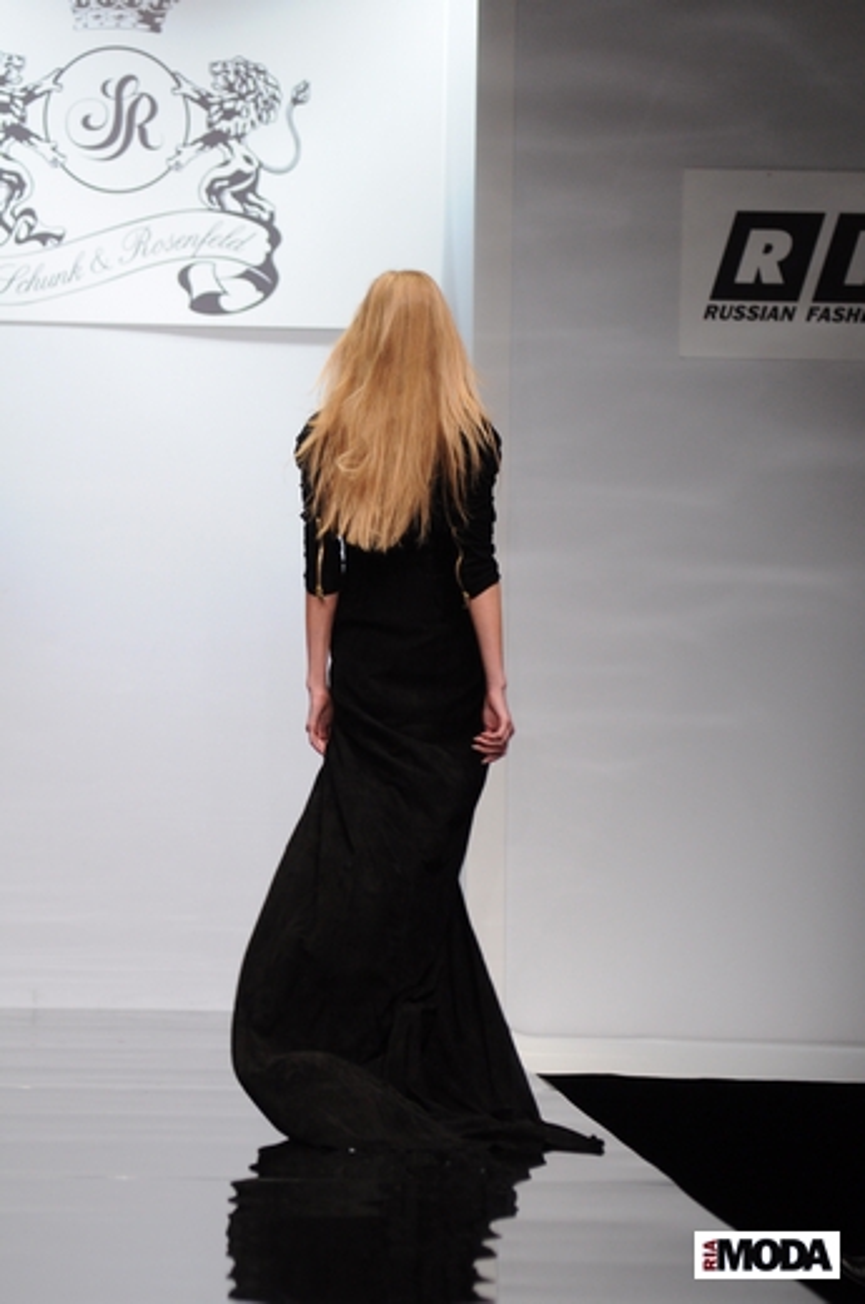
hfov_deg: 5.9
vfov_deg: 8.9
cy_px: 652
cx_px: 432
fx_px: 8407
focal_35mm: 232
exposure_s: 1/200
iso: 800
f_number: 3.2
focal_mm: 155
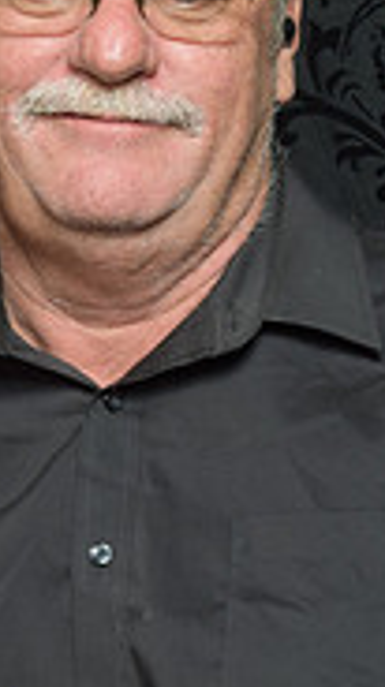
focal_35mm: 129
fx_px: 2350
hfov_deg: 9.2
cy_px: 394
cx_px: -150
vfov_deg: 16.6
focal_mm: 26
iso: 500
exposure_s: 1/60
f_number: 20
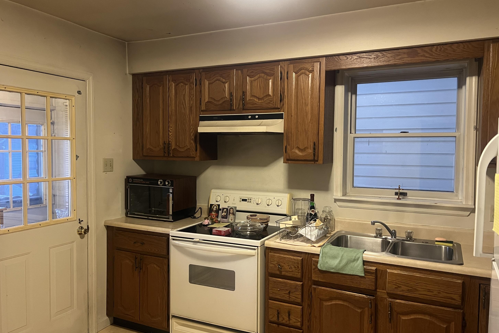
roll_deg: -0.4
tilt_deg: -3.8
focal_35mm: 28
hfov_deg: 65.5
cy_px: 162
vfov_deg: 46.4
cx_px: 249
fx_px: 388
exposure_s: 1/40
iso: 400
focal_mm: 5.7
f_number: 1.5
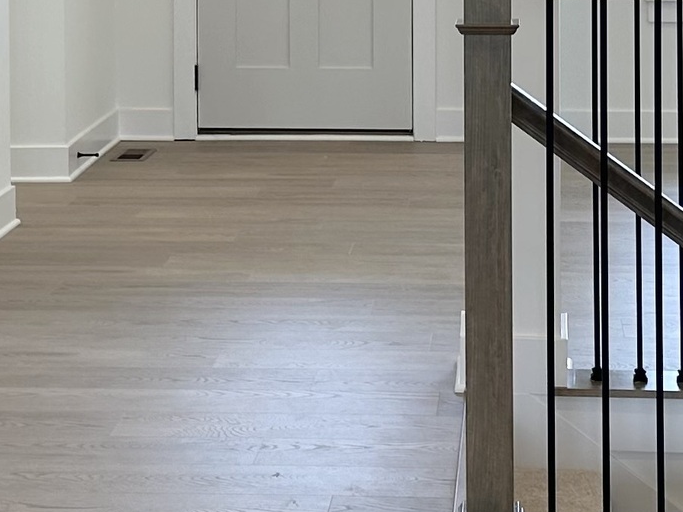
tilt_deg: -3.2
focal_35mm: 108
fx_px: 2131
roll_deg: +0.2
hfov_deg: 18.2
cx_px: 340
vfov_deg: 13.3
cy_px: -131
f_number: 1.78
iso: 80
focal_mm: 6.86
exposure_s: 1/190
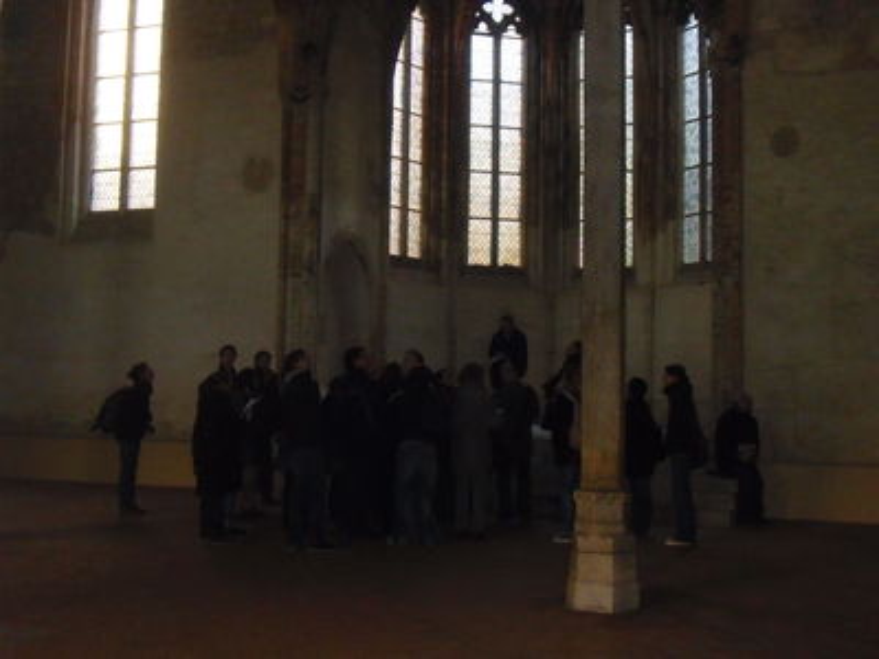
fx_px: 1193
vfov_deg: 30.9
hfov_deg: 40.4
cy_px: 330
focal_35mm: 47
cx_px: 440
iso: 400
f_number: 3.4
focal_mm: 7.91
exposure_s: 1/60
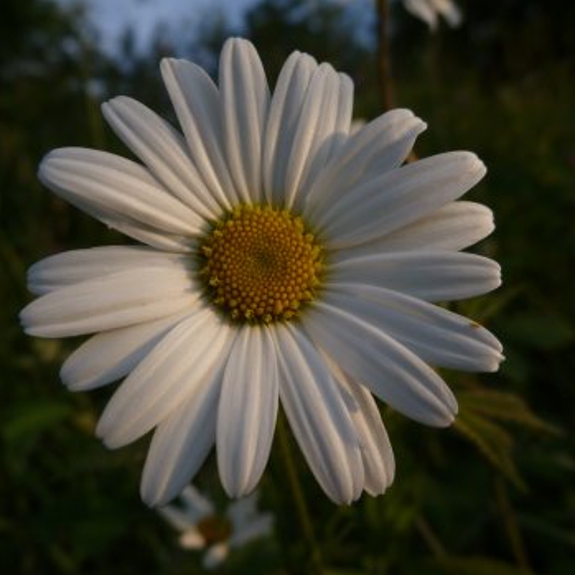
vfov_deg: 48.4
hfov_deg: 48.4
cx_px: 260
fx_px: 639
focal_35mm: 34
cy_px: 295
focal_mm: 4.9
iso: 80
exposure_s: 1/400
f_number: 3.3
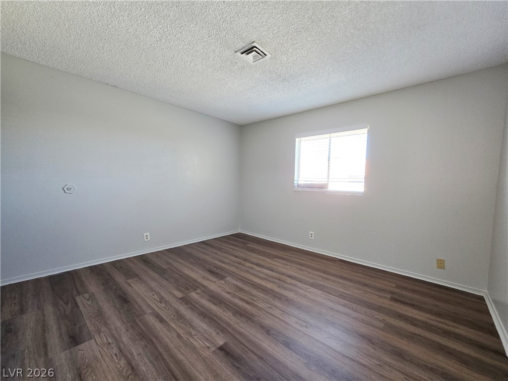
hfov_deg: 106.2
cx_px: 254
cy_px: 190
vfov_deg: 89.9
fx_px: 191
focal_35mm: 13
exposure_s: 1/60
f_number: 2.2
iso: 160
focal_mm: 2.2
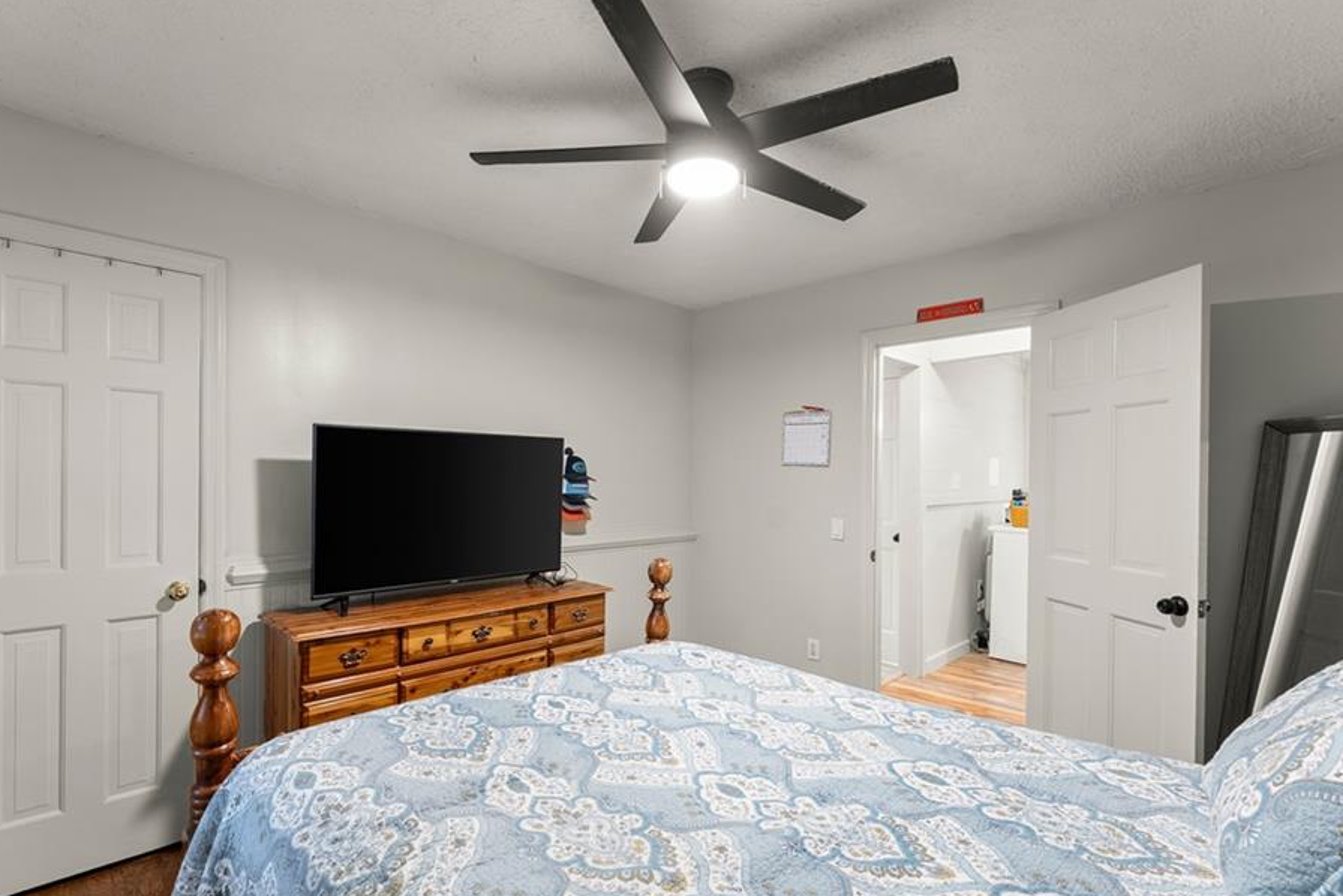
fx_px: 597
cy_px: 456
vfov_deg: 73.8
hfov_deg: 96.7
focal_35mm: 16
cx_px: 649
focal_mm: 14
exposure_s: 1
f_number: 7.1
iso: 640
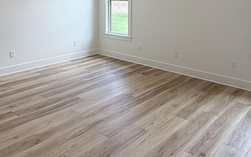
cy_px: 24
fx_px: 233
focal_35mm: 34
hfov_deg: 56.7
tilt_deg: -6.5
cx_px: 120
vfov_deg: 35.6
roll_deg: +0.4
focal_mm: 2.22
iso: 100
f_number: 2.2
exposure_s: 1/120
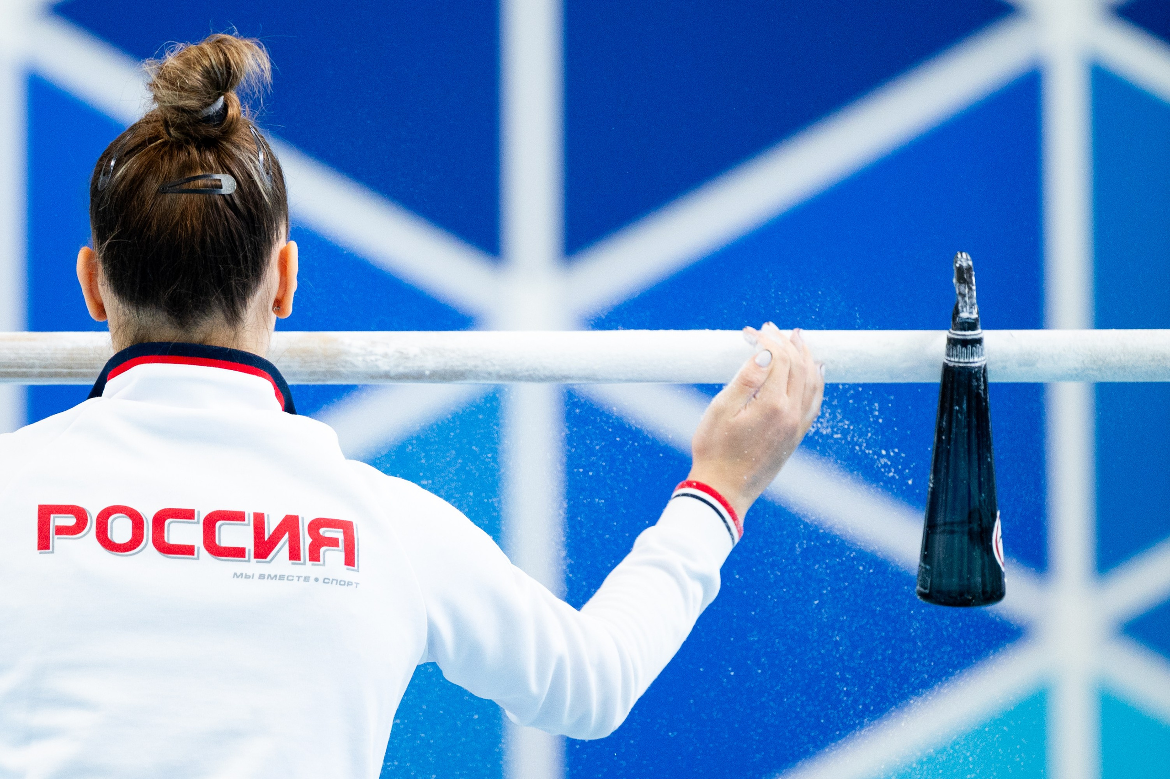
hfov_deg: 5.1
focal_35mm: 403
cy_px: 379
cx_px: 292
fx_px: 13079
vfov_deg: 3.4
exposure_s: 1/1000
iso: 2000
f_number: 2.8
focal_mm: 200
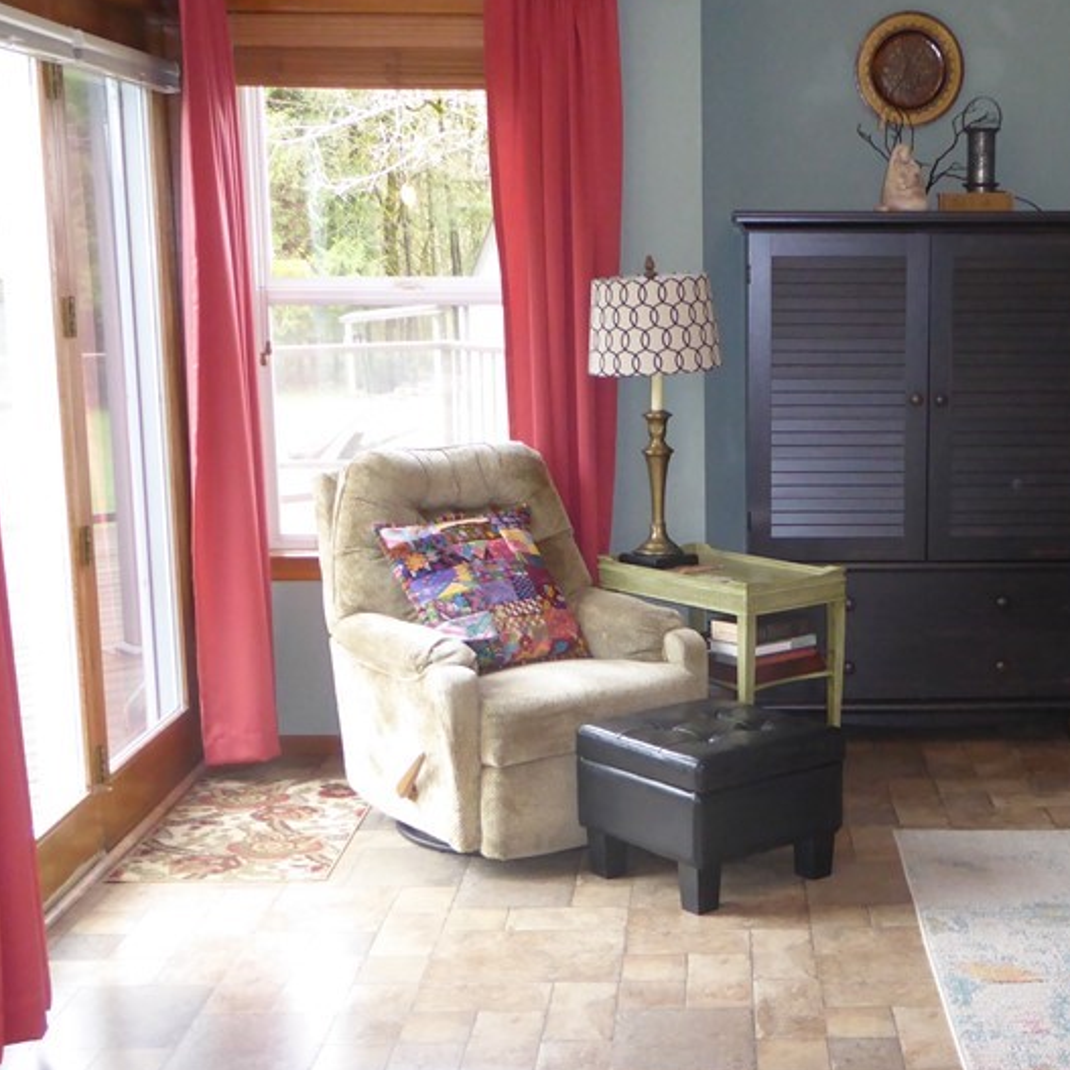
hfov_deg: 30.7
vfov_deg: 31.0
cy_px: 625
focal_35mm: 55
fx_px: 1923
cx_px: 776
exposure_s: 1/60
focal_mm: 5.4
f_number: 3.5
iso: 500
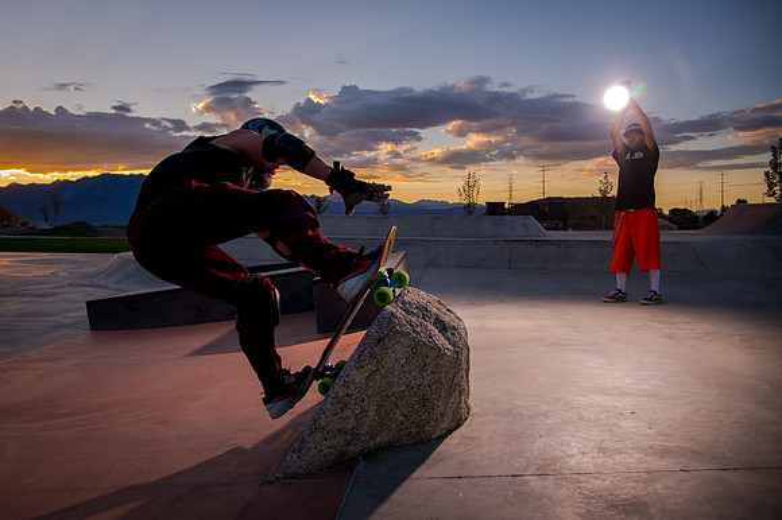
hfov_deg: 63.1
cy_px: 227
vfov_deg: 44.7
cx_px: 323
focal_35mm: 29
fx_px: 631
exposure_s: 1/640
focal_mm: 24
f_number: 4
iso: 250
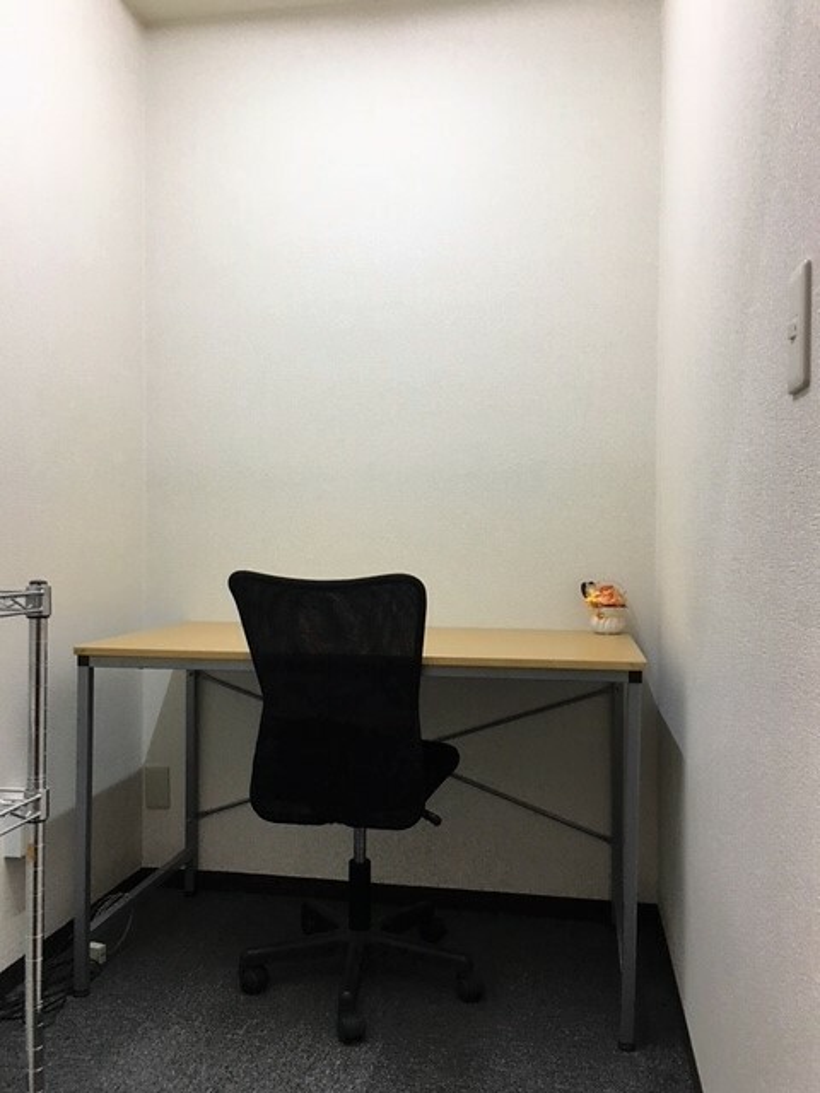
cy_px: 546
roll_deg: -0.3
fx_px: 916
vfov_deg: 61.7
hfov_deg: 48.2
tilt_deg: +0.2
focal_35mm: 29
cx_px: 410
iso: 40
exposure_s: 1/30
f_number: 2.2
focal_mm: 4.15
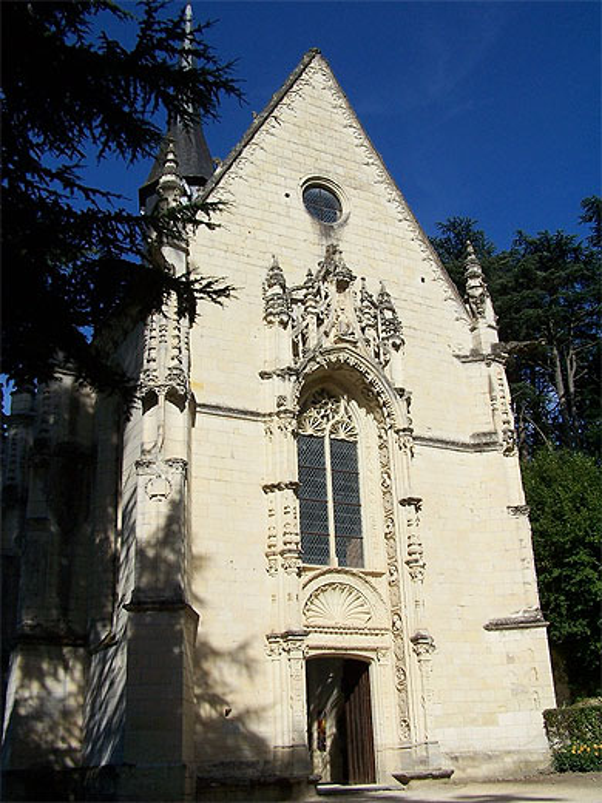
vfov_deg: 49.0
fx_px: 881
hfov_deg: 37.7
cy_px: 402
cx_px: 301
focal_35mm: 38
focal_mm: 6.3
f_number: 5.6
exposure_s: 1/500
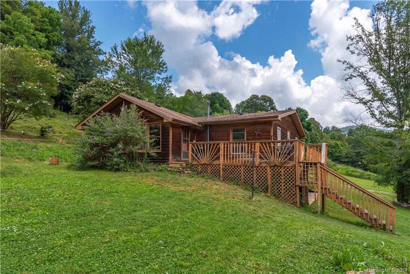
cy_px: 137
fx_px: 262
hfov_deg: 76.1
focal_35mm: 23
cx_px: 205
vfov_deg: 55.1
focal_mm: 23
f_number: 8
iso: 400
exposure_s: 1/640
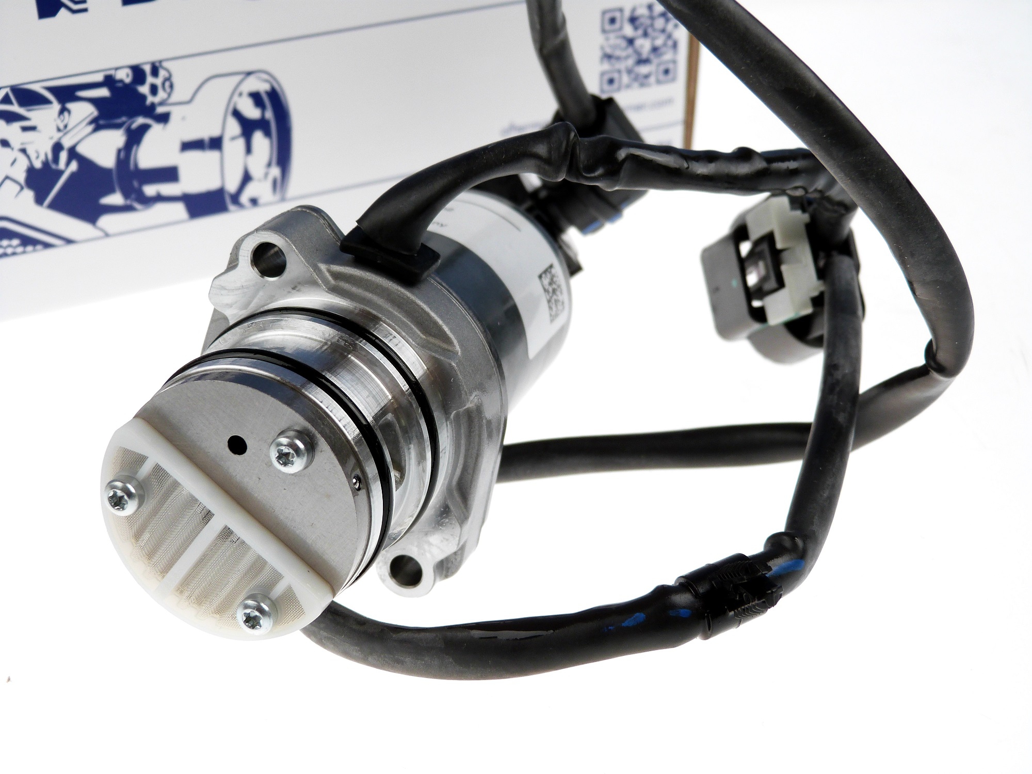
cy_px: 387
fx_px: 1580
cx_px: 516
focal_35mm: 53
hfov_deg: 36.2
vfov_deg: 27.5
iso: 100
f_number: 3.2
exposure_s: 1/100
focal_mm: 9.4
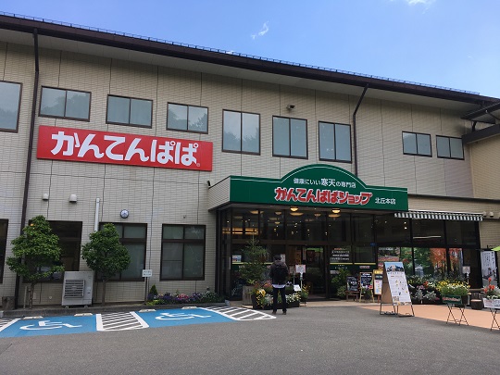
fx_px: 419
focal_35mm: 29
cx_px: 250
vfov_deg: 48.2
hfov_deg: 61.7
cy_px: 188
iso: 25
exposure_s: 1/674
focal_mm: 4.15
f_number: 2.2
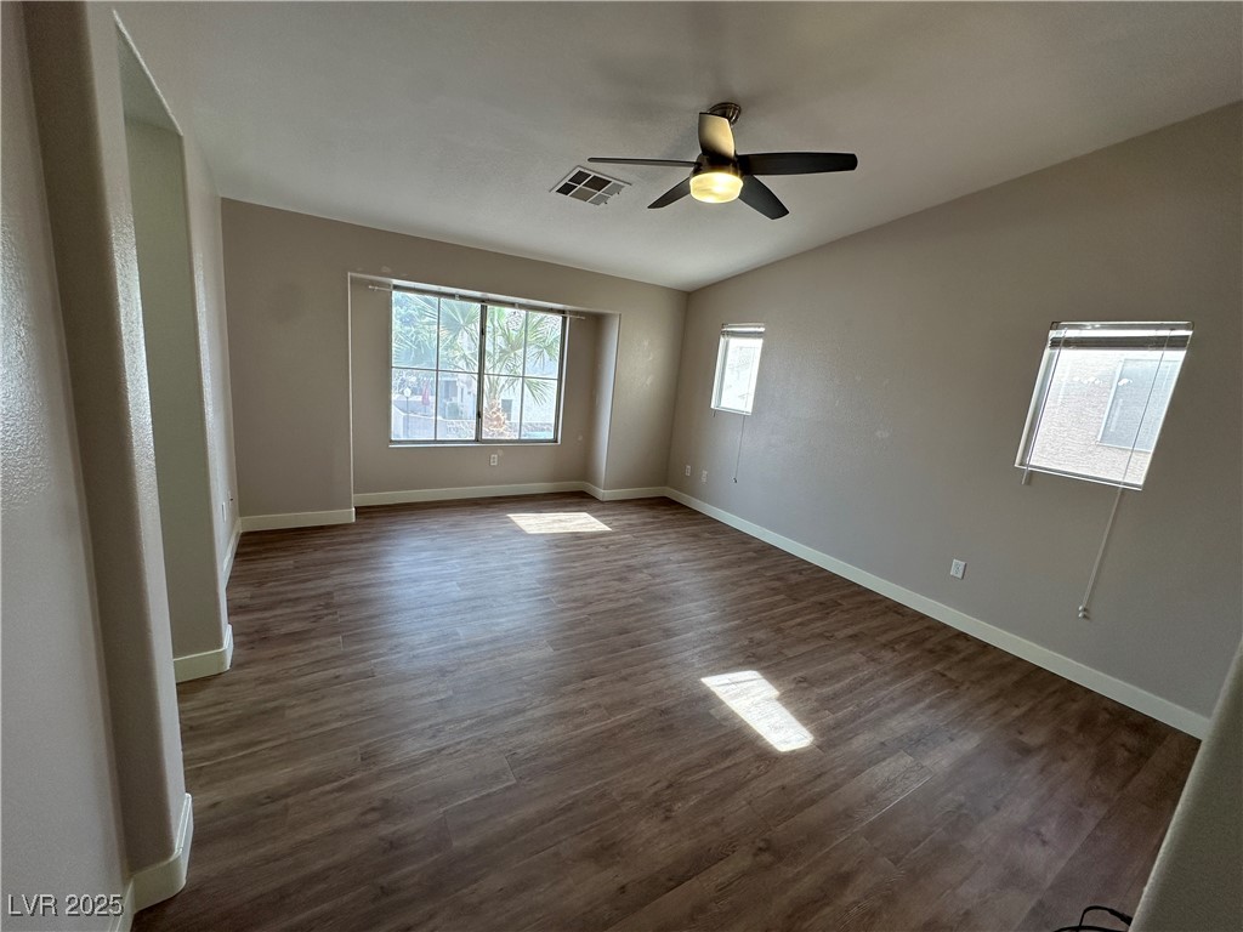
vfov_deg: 85.7
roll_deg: -6.2
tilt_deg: -11.8
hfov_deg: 102.1
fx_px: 503
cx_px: 622
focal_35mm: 14
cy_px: 466
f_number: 2.2
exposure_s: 1/120
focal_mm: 2.22
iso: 80
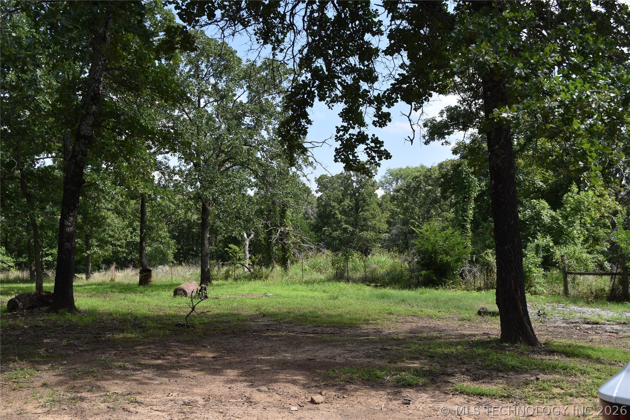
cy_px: 210
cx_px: 315
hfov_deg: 53.1
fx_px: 630
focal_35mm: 36
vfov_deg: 36.9
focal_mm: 24
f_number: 8
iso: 180
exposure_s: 1/250
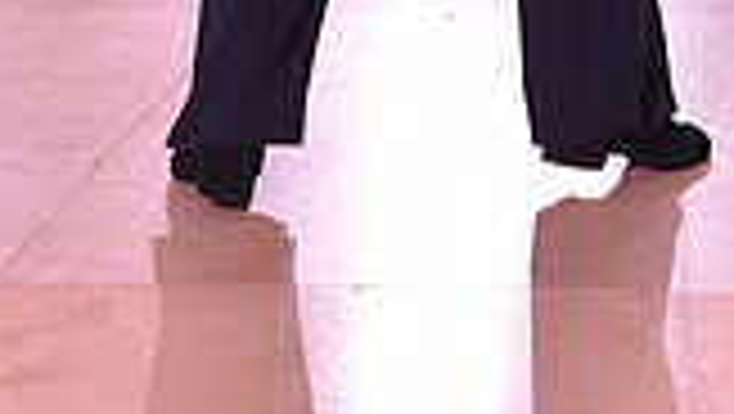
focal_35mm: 280
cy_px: -716
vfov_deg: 4.2
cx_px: 822
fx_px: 5454
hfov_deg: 7.6
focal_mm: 75
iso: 2500
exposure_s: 1/320
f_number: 6.3
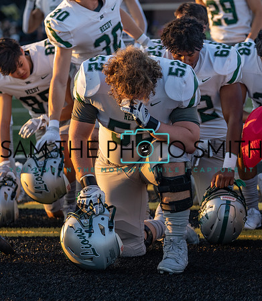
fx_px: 1852
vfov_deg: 9.3
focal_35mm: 201
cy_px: 149
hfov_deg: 8.1
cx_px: 148
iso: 500
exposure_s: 1/1000
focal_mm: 125
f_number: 3.5
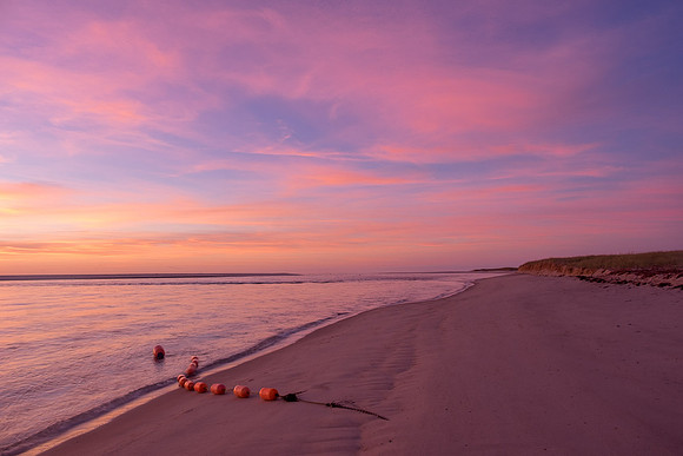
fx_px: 512
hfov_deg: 67.4
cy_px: 228
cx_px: 342
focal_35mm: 27
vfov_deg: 48.0
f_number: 11
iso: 200
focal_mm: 18
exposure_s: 1/4
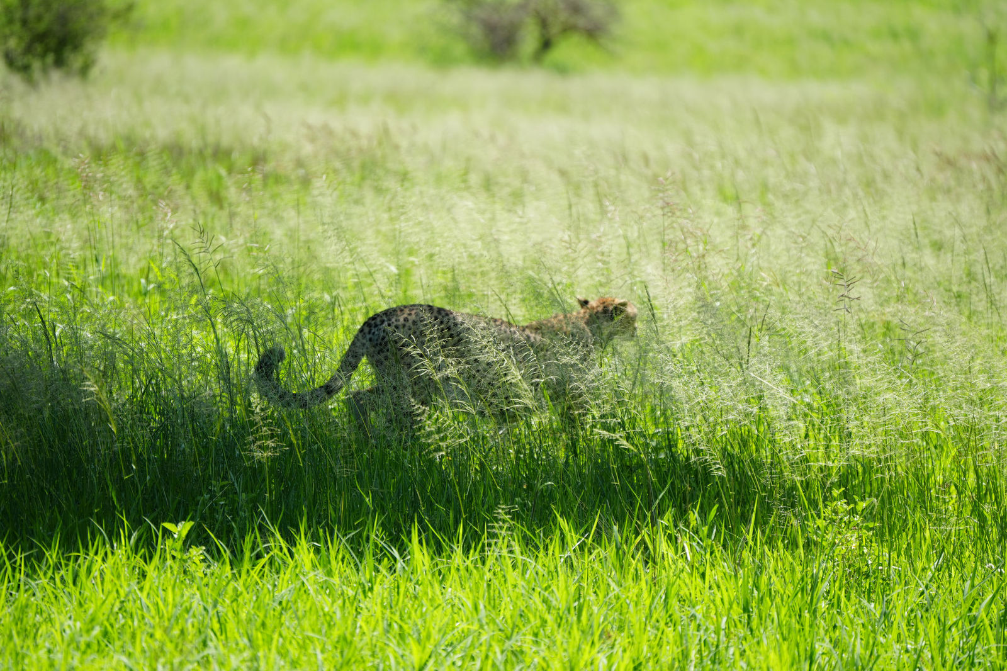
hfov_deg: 5.2
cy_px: 336
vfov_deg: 3.4
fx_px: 11186
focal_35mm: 400
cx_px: 504
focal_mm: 400
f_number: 6.3
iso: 250
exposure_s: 1/500
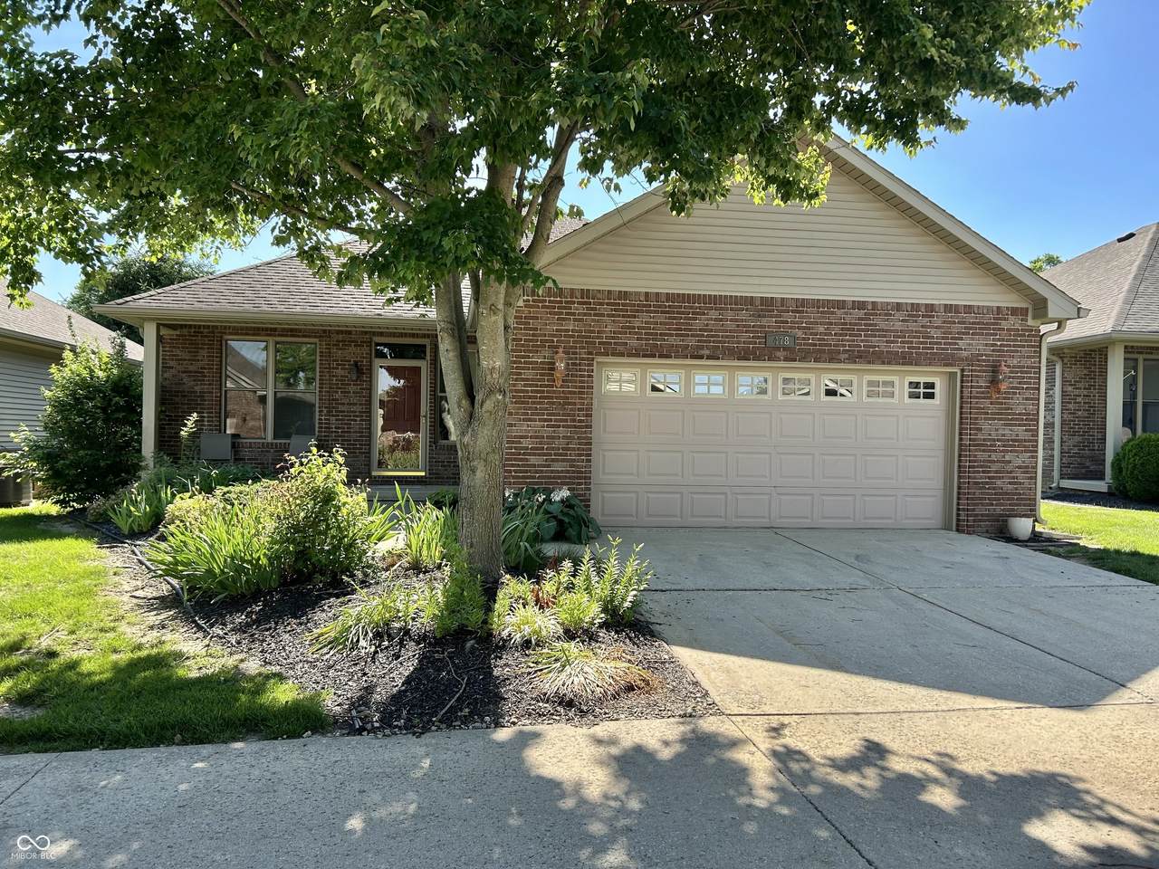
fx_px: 871
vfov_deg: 53.1
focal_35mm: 26
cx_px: 580
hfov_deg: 67.3
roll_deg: -1.0
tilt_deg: +0.2
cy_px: 434
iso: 50
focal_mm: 5.7
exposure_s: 1/1058
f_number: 1.5
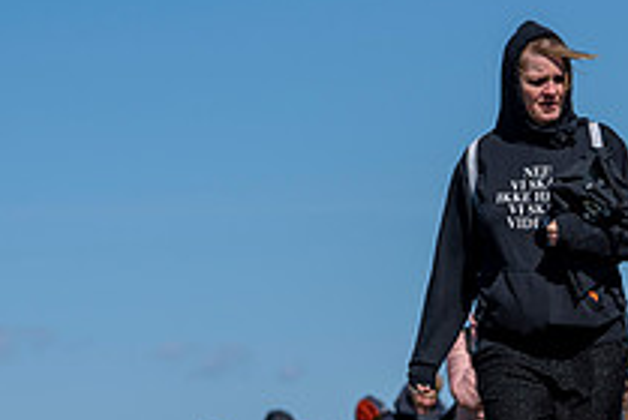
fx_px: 4699
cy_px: 274
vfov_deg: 5.1
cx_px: 604
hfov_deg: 7.6
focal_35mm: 269
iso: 100
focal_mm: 97
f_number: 4
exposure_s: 1/1600
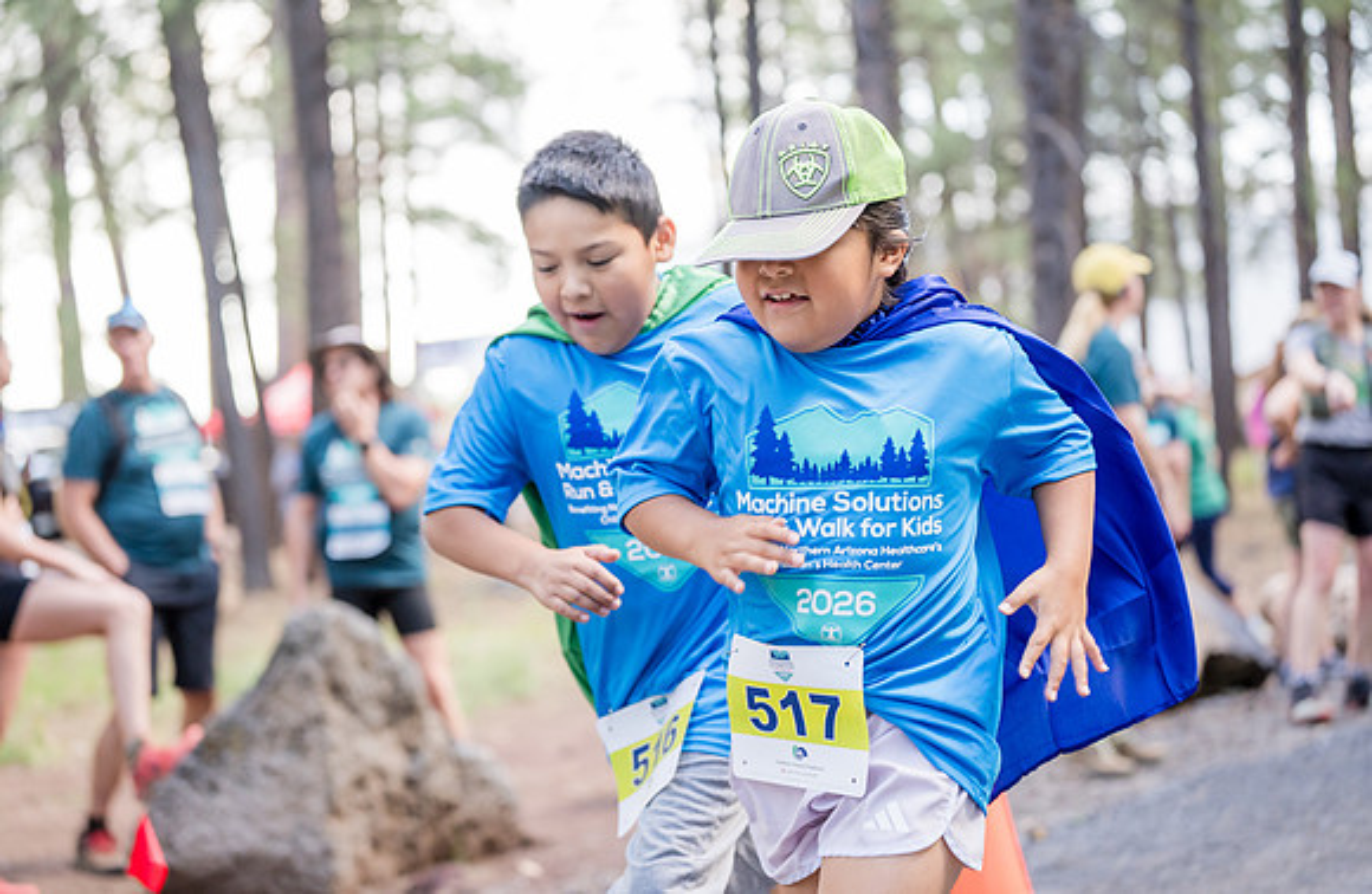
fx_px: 2776
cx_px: 658
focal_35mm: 73
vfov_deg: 18.3
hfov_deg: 27.8
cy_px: 449
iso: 1000
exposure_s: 1/500
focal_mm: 70
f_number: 2.8
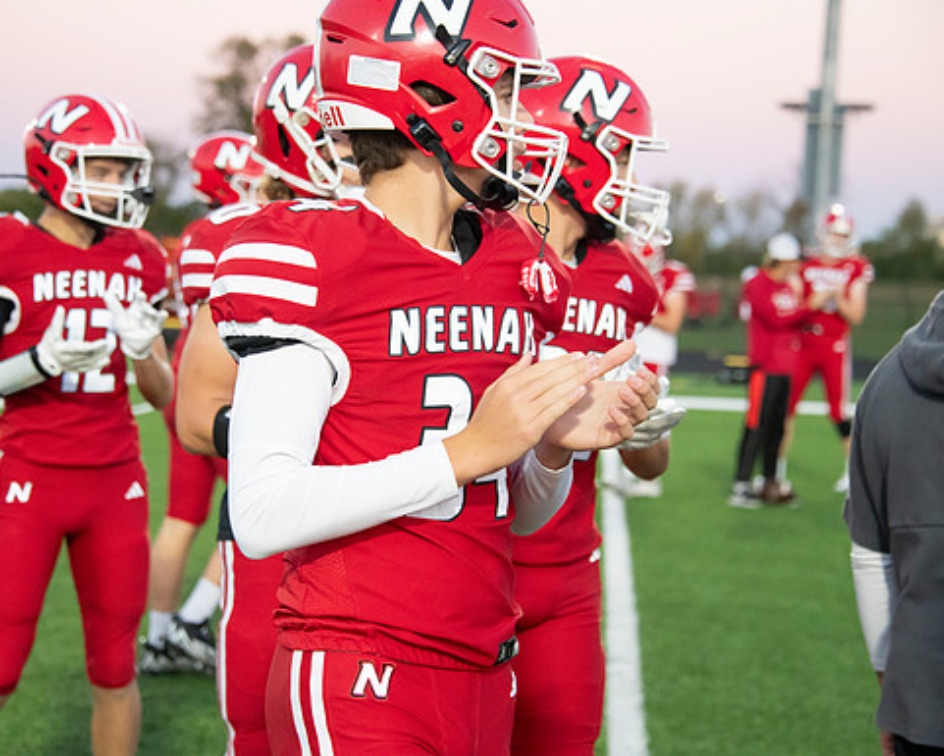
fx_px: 3102
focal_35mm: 111
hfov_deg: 17.3
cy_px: 378
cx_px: 444
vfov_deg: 13.9
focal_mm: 98
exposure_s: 1/800
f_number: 5.6
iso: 8000
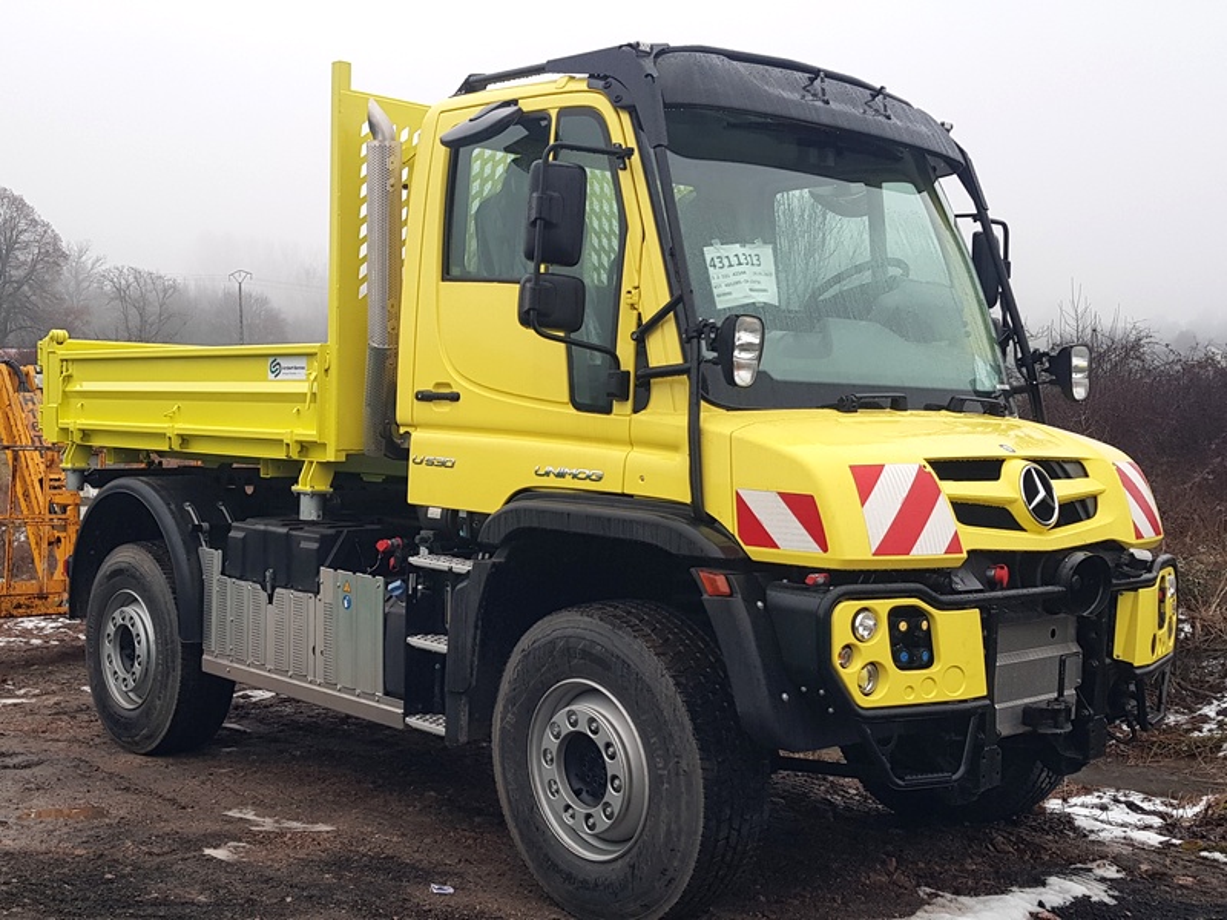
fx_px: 922
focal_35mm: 26
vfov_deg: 53.1
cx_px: 614
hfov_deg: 67.3
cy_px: 460
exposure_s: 1/50
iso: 50
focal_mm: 4.2
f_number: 1.7
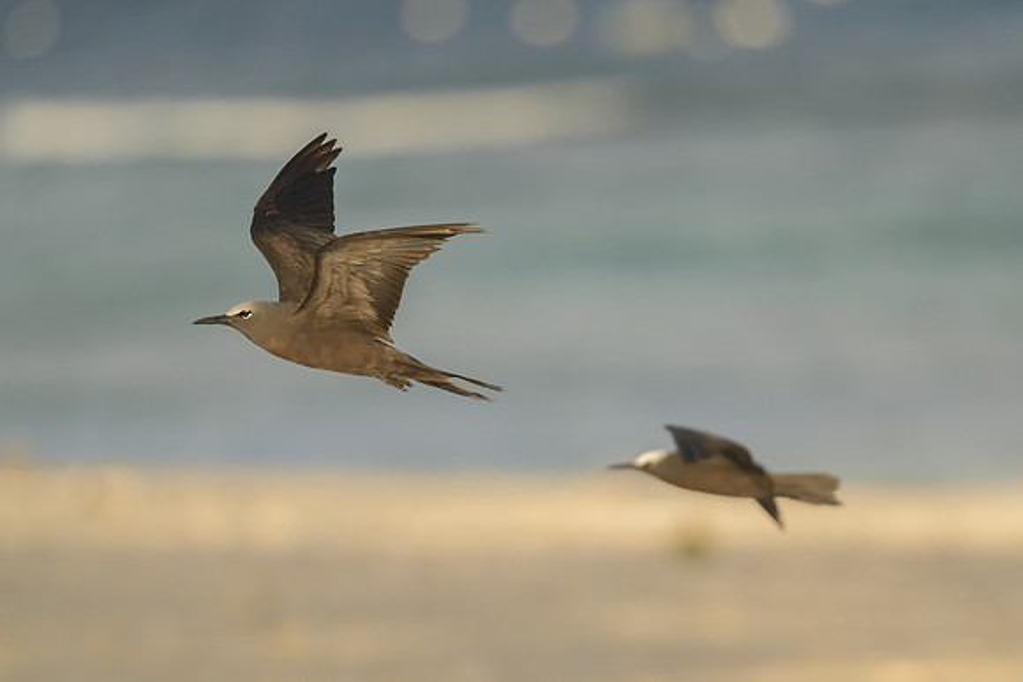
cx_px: 645
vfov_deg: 1.7
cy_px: 442
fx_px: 22354
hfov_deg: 2.6
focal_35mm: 786
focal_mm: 500
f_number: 5.6
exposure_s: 1/3200
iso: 560
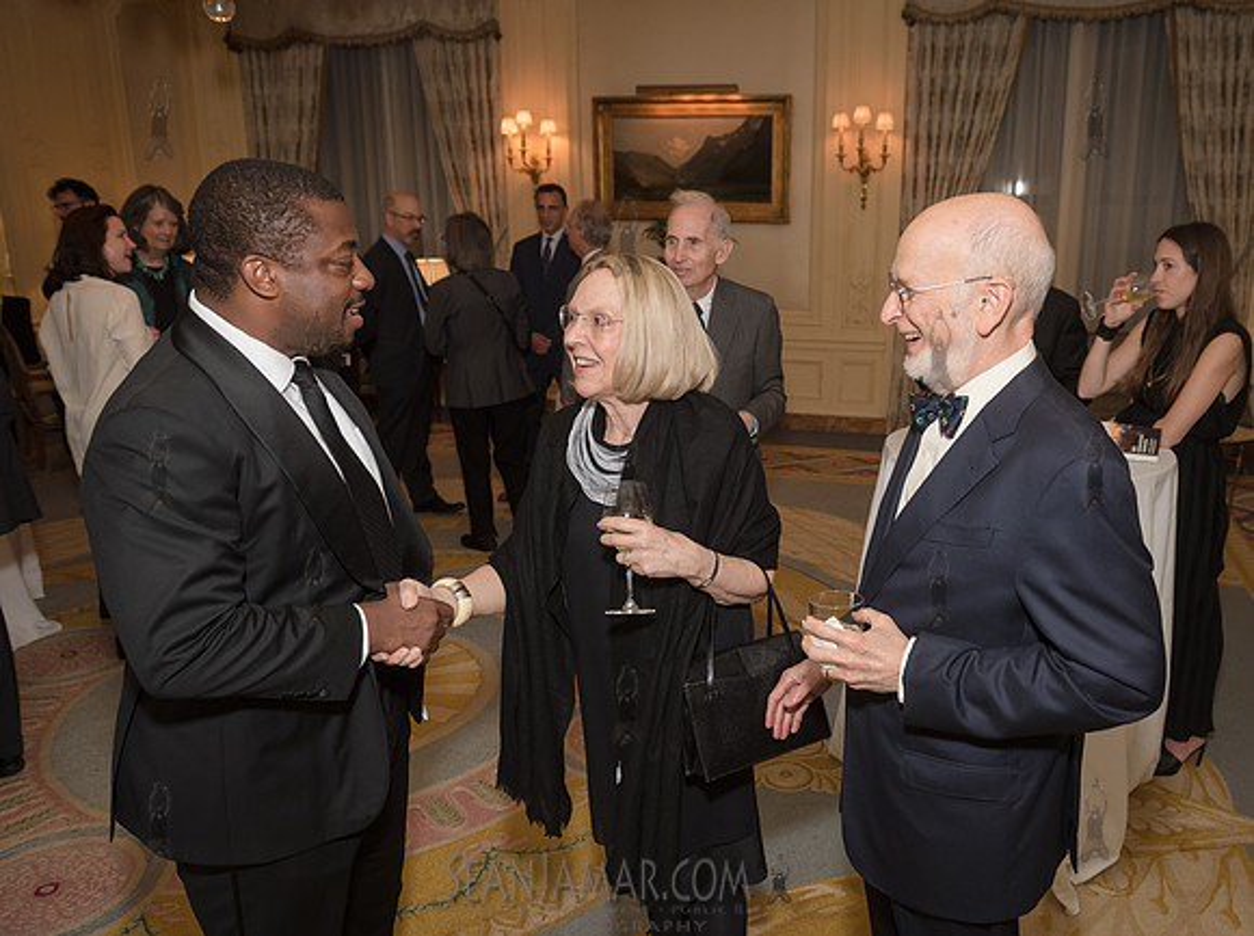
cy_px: 466
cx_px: 738
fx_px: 1024
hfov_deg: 62.5
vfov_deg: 49.1
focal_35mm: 28
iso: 1000
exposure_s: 1/250
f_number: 4
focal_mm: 24
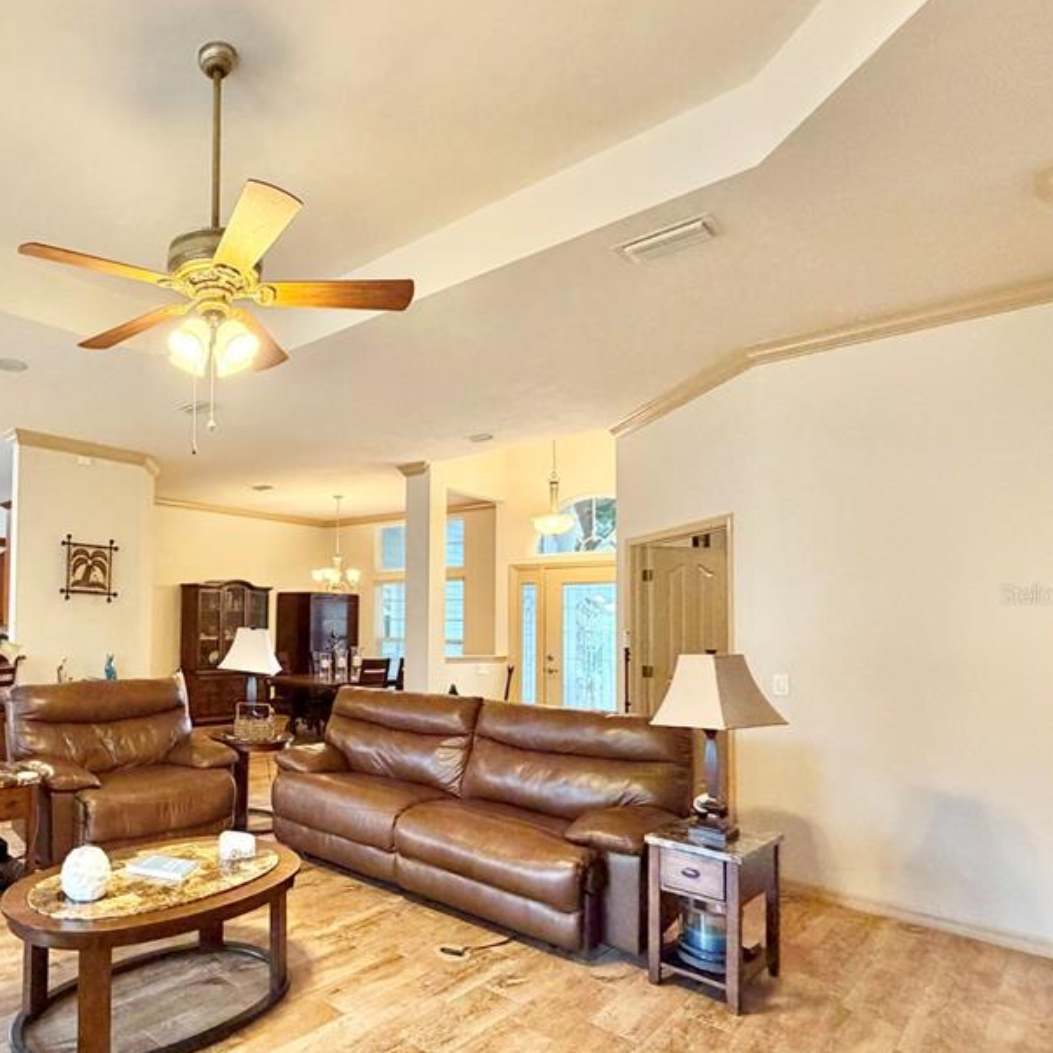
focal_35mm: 21
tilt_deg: +0.4
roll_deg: -0.3
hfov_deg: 65.7
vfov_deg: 71.8
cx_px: 213
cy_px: 594
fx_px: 723
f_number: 2.2
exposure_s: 1/60
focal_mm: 2.22
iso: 400
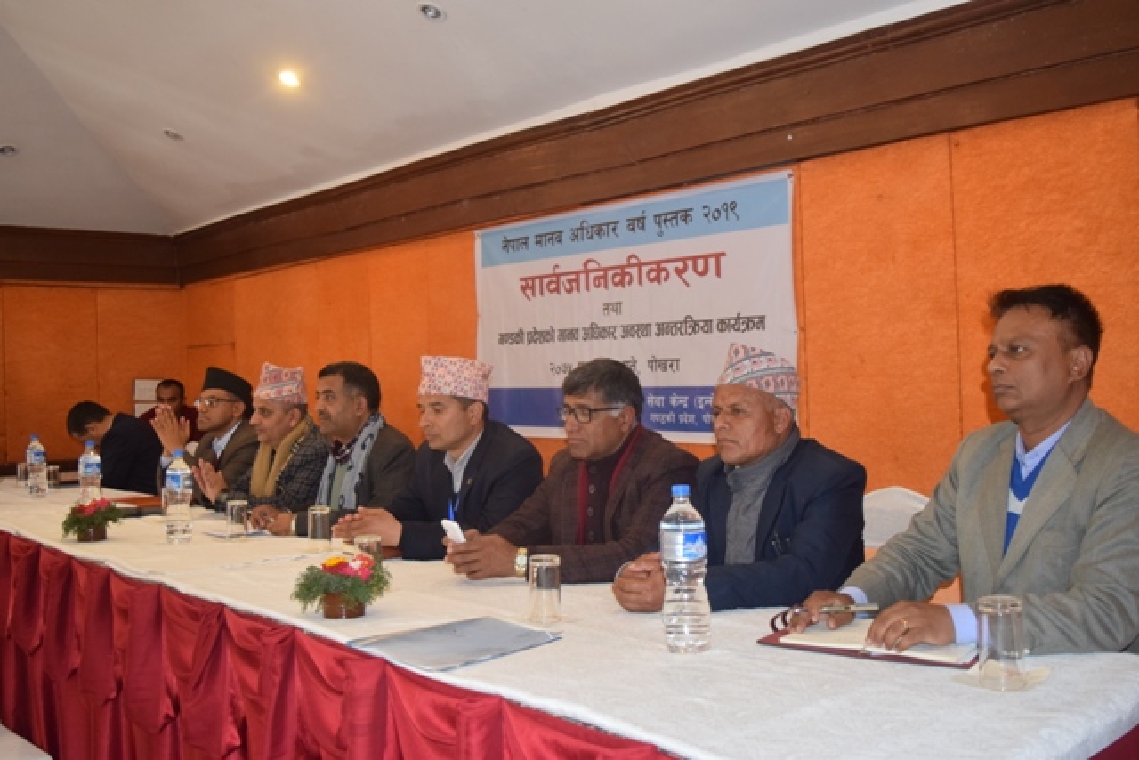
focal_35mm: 34
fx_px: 1092
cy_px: 380
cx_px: 570
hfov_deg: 55.1
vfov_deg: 38.4
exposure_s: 1/60
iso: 1100
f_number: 3.8
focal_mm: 23
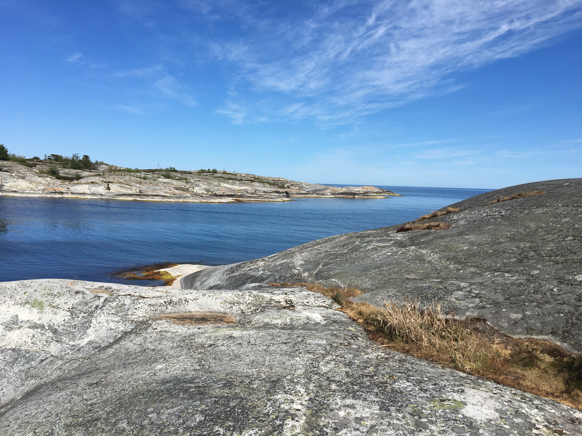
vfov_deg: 48.2
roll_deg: -1.1
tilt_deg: -3.5
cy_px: 218
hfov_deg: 61.7
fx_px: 488
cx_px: 291
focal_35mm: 29
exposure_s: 1/2262
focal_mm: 4.15
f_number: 2.2
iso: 25
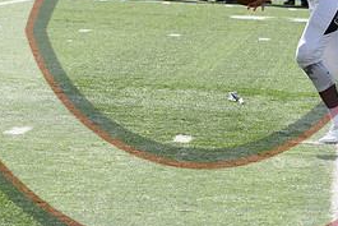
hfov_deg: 5.4
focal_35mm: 381
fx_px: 3579
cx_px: 199
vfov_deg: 3.6
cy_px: 30
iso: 400
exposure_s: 1/1600
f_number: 6.3
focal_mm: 116
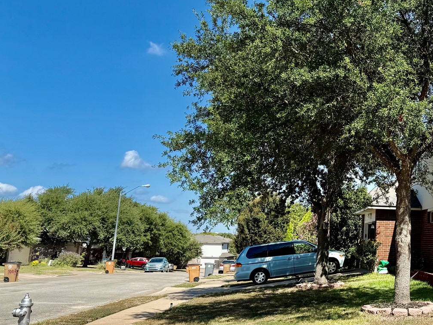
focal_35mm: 49
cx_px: 434
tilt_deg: +12.3
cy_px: 124
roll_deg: -2.5
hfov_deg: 35.2
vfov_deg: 29.6
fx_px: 613
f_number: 1.78
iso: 80
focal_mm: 6.76
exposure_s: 1/3425
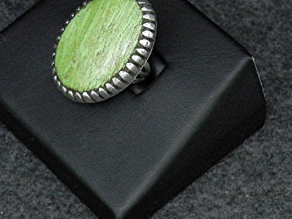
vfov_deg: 10.7
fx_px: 1164
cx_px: 126
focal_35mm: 138
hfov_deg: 14.3
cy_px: 71
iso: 800
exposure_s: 1/30
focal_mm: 13.9
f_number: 4.3
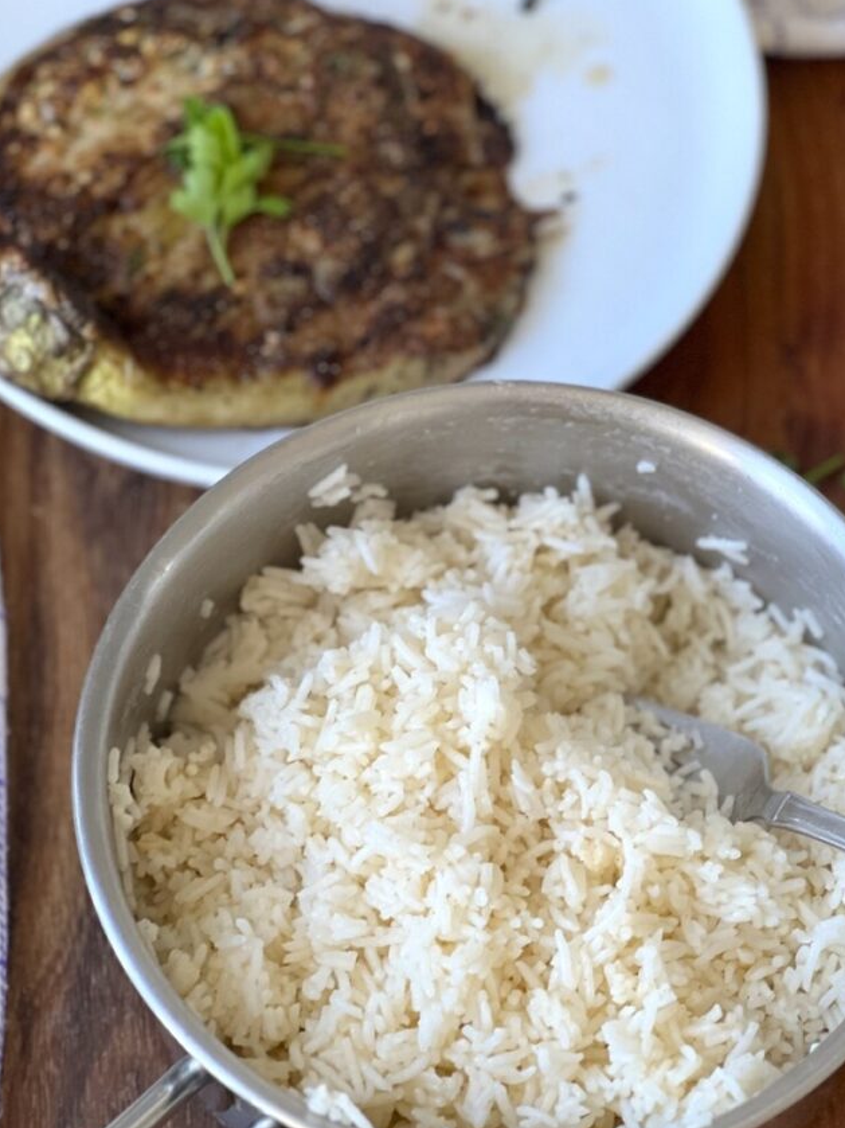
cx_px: 506
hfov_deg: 15.7
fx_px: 3060
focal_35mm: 94
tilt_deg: -59.4
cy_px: 645
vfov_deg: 20.9
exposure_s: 1/87
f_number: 2.8
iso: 250
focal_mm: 9
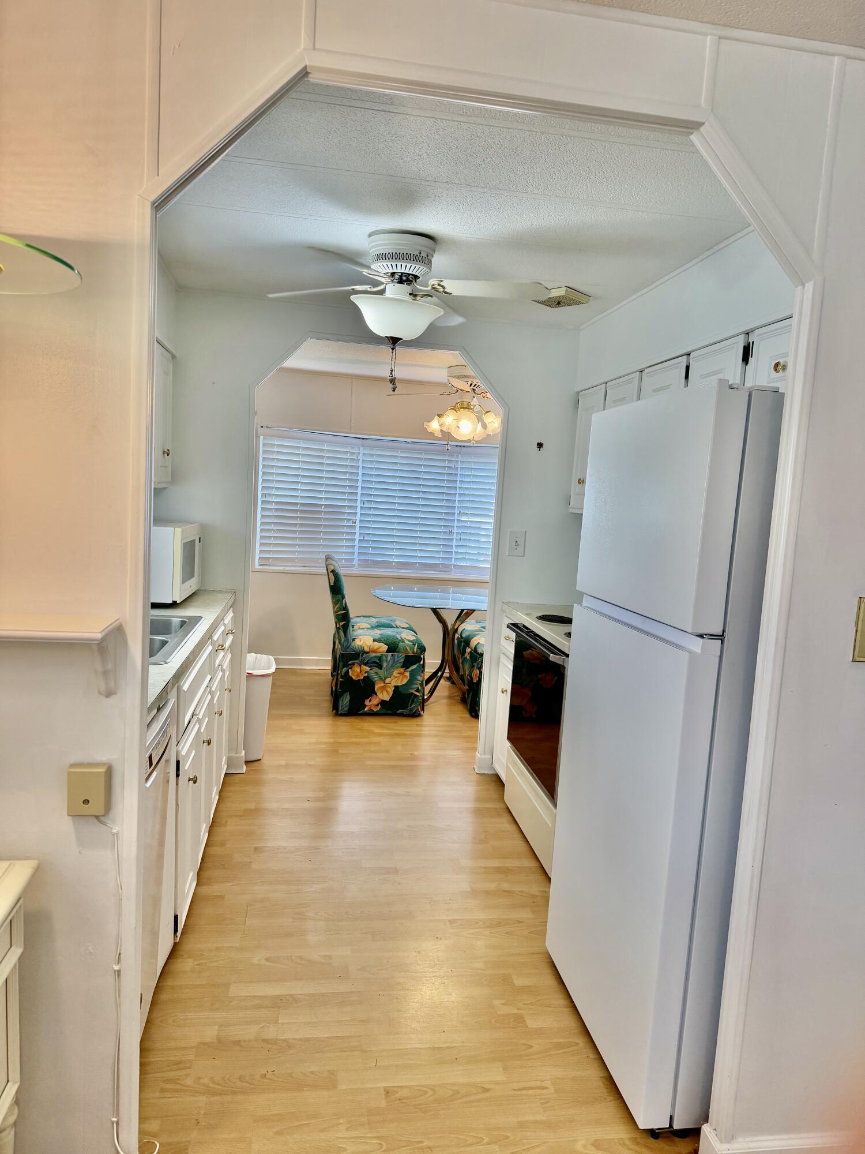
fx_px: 800
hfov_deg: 56.8
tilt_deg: -6.5
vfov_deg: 71.6
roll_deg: -6.0
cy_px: 577
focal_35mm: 24
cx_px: 432
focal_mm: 6.76
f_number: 1.78
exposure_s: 1/193
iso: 125
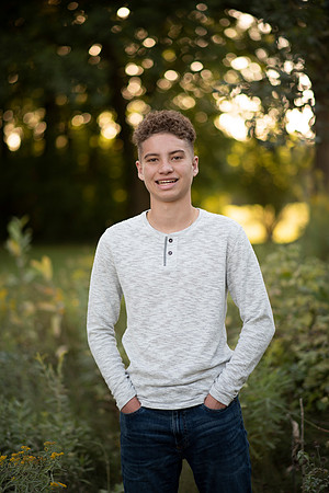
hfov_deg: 16.1
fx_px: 1165
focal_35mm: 85
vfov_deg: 23.9
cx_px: 164
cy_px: 246
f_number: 1.8
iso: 100
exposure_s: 1/320
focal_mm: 85
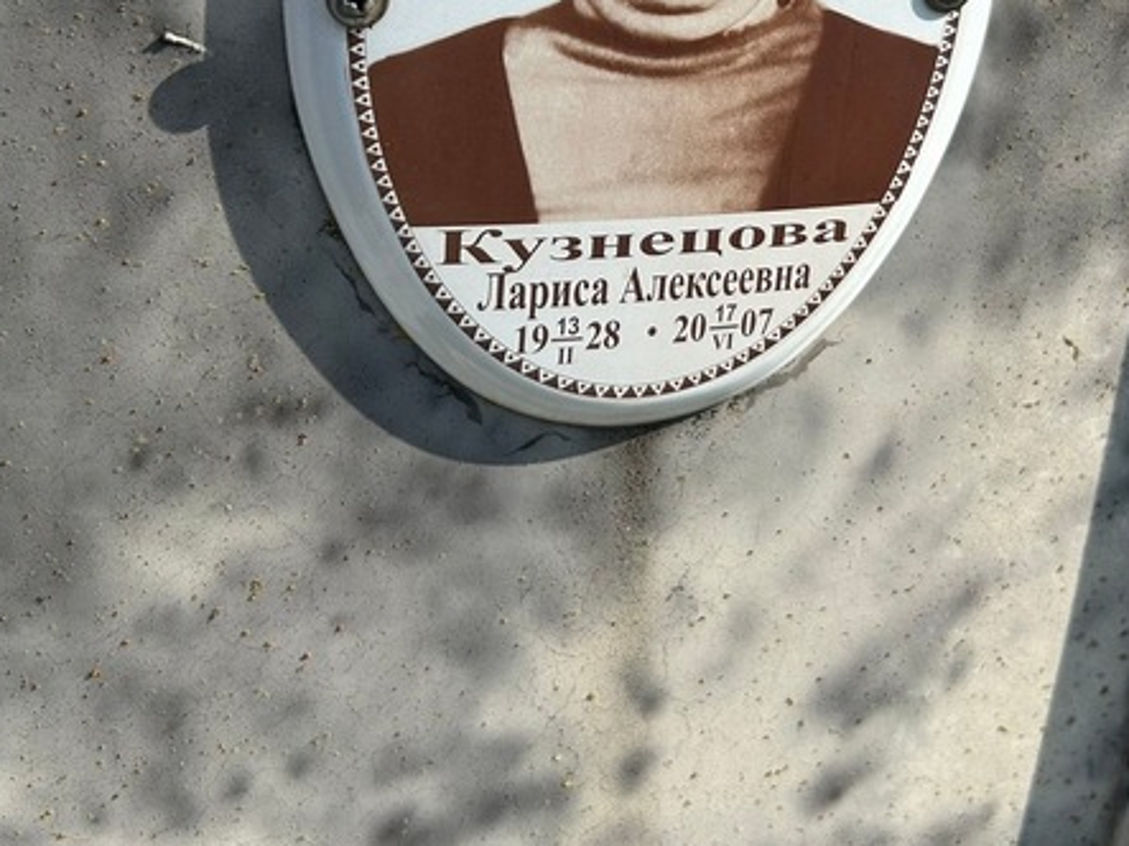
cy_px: 110
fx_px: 1532
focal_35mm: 47
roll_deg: -1.7
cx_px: 622
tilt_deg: -20.3
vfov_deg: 29.8
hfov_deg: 40.4
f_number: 1.5
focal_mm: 5.7
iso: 50
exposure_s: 1/5076
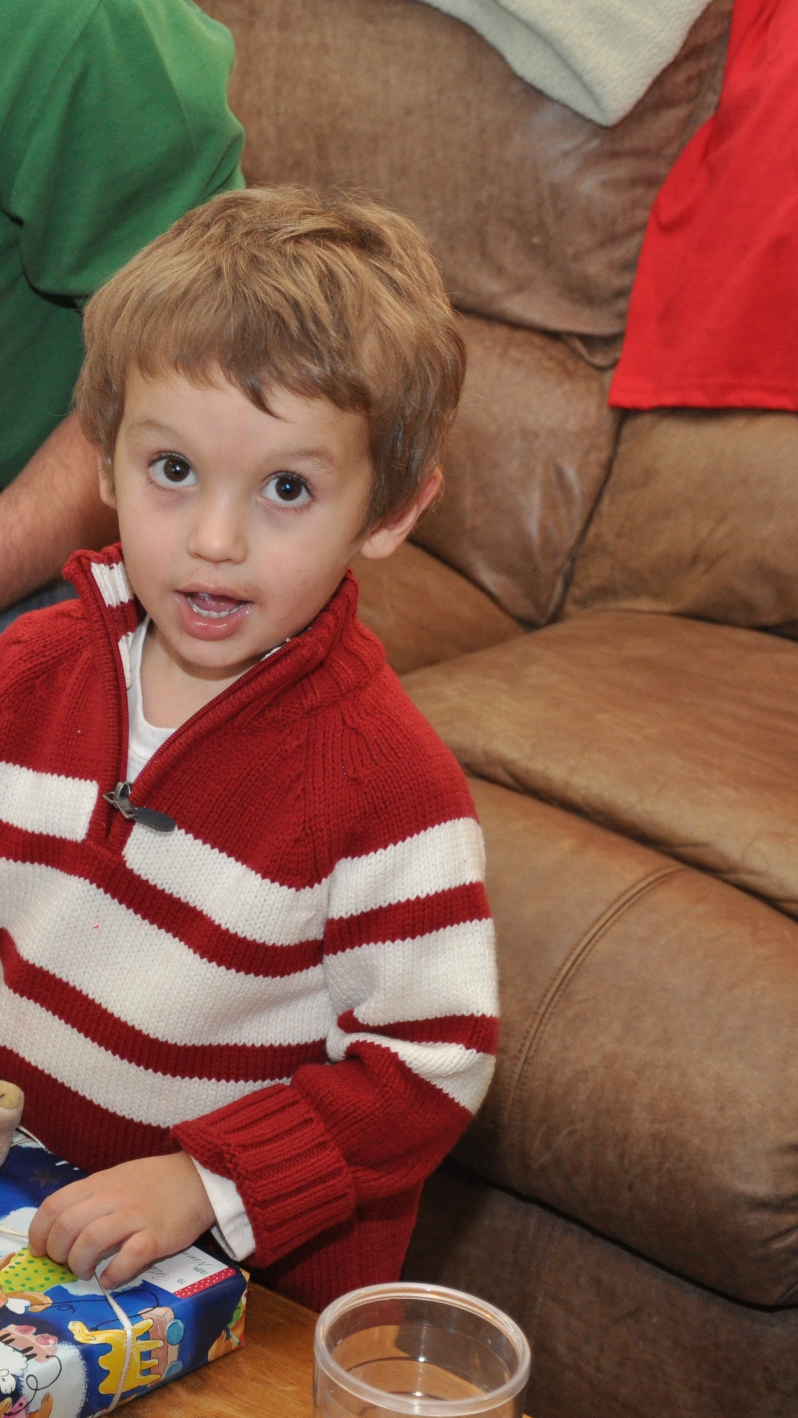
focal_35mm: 95
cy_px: 706
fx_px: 3574
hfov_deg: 12.6
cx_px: 55
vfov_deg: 22.5
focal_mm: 40
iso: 800
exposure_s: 1/60
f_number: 4.5
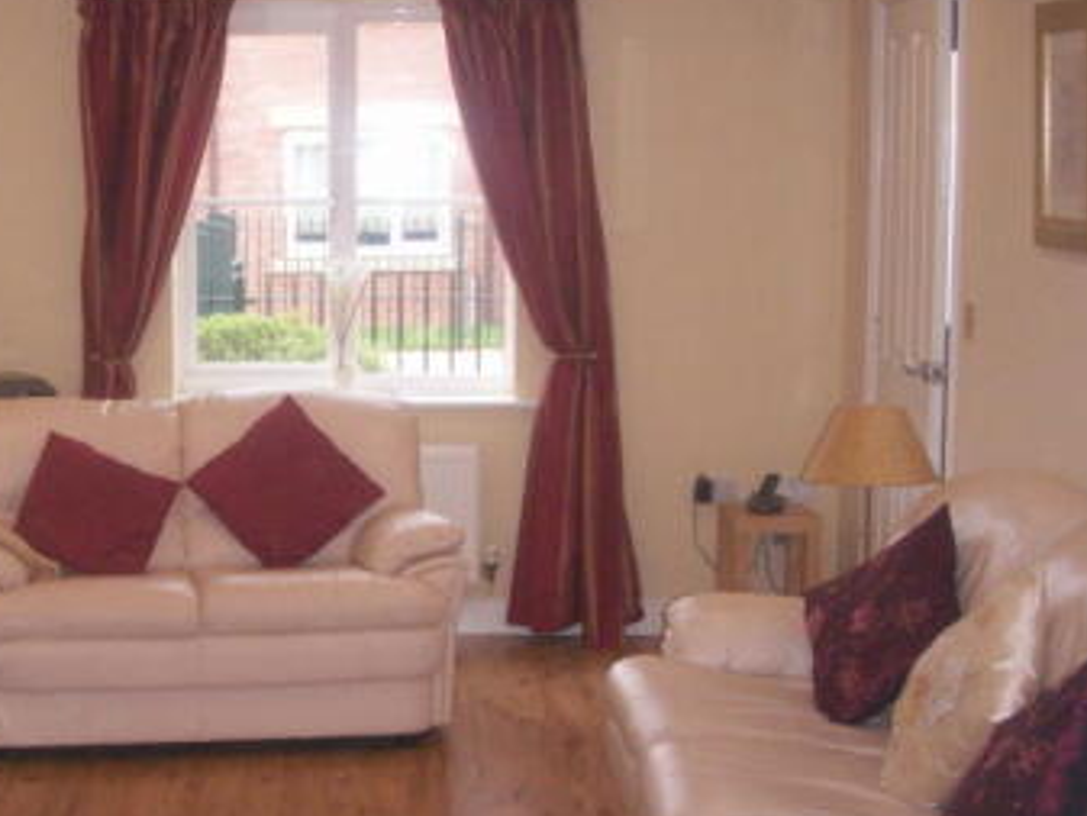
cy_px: 476
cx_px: 221
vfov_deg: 22.9
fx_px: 2010
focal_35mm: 64
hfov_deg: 29.6
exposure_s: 1/40
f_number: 3.5
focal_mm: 7.7
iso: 160
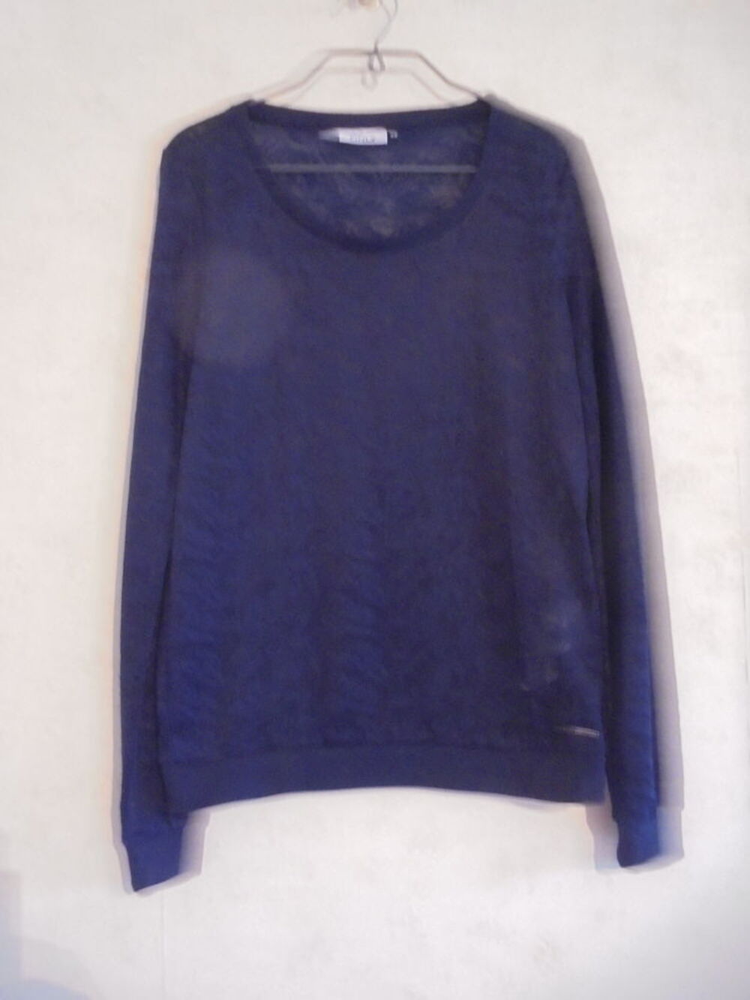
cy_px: 500
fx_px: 751
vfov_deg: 67.3
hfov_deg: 53.1
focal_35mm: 26
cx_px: 375
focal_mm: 4.6
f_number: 3.5
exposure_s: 1/4
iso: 400
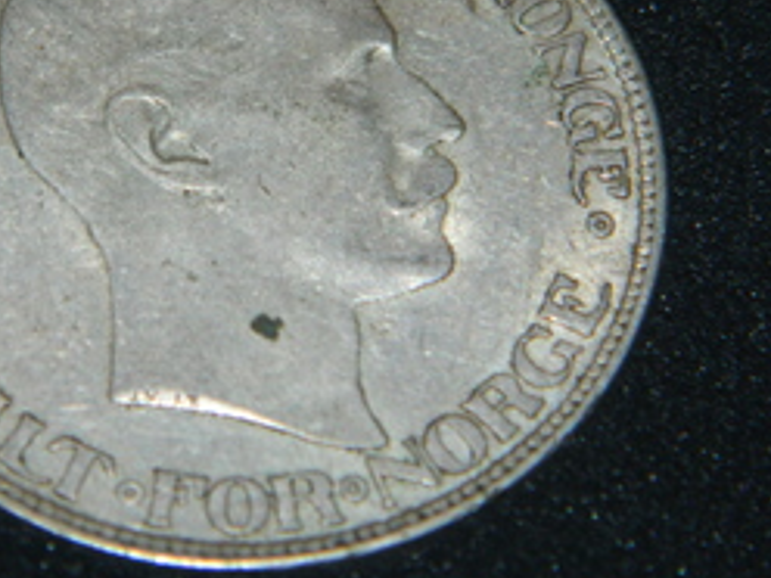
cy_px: 143
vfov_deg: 8.9
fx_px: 3697
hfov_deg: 11.9
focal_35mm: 166
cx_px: 236
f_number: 12.6
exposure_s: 1/30
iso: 200
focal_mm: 18.6
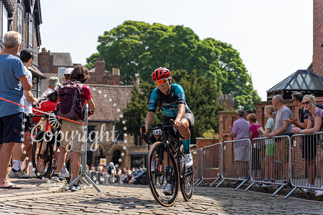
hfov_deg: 28.1
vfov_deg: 18.9
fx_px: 646
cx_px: 162
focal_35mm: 72
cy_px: 108
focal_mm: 72
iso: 160
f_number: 3.5
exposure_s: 1/2500
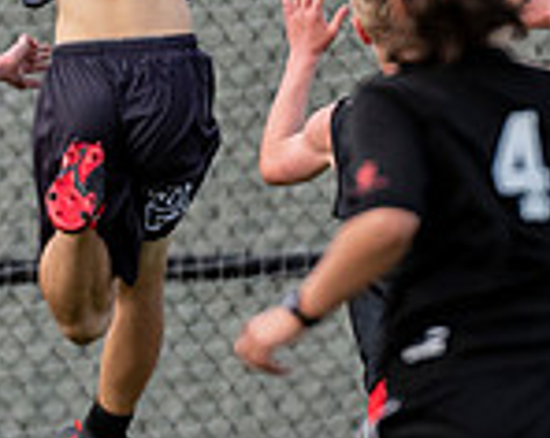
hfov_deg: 0.7
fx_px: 48249
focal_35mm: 2968
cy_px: 189
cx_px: 154
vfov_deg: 0.5
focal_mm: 400
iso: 450
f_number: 4
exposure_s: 1/1250
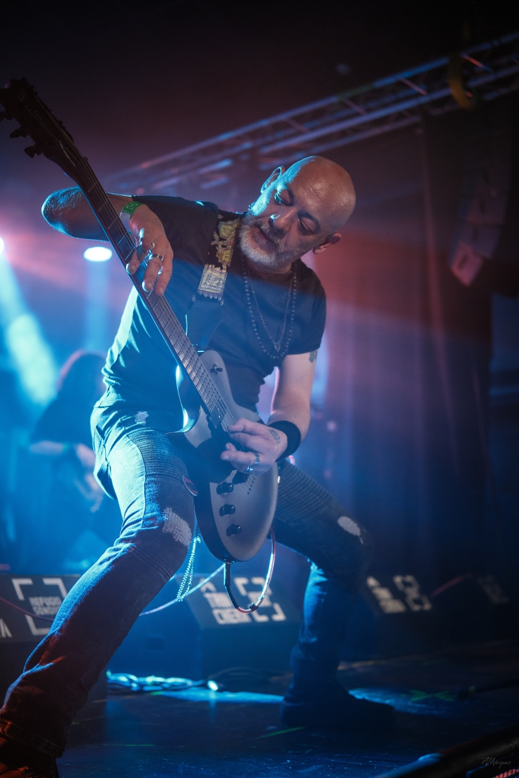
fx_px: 887
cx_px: 260
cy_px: 389
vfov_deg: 47.4
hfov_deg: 32.6
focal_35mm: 41
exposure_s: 1/160
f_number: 1.2
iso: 500
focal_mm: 27
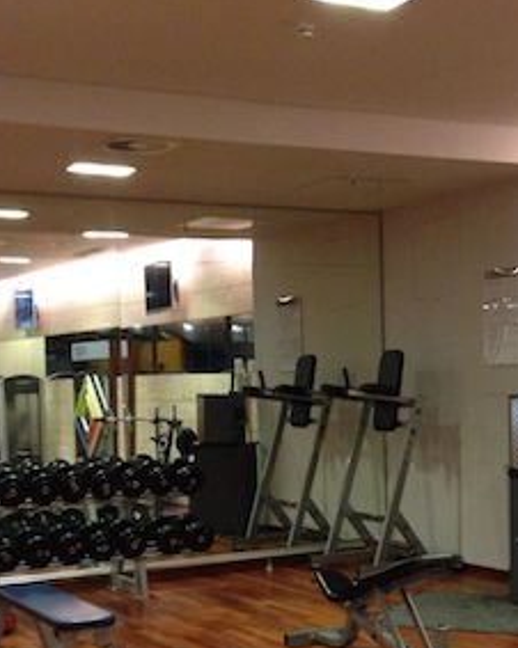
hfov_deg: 23.1
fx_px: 1266
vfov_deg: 28.3
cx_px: 316
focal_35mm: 66
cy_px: 484
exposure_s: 1/20
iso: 320
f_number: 2.4
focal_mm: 4.12
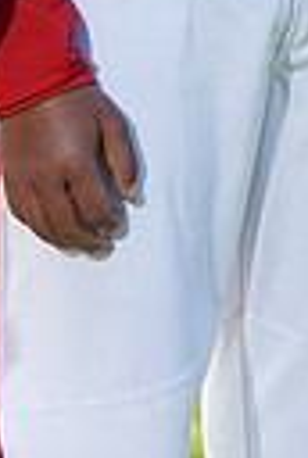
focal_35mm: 706
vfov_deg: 2.9
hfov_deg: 2.0
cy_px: -562
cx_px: 98
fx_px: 9011
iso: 100
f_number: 5
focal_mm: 156
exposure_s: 1/250
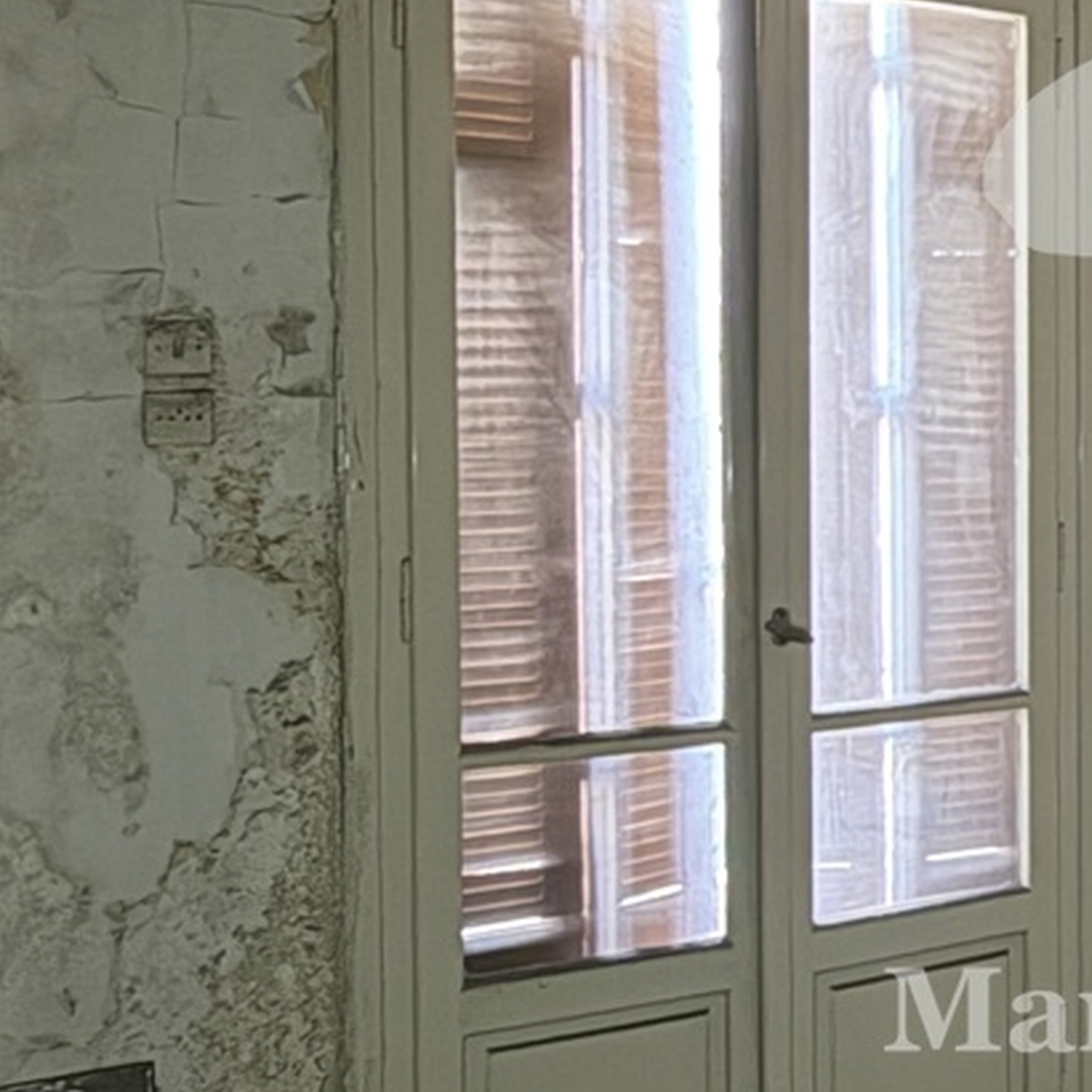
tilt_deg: -2.6
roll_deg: +0.1
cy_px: 434
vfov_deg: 29.5
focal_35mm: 58
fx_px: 2070
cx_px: 1547
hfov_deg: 24.4
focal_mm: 2.22
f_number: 2.2
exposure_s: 1/32
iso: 800
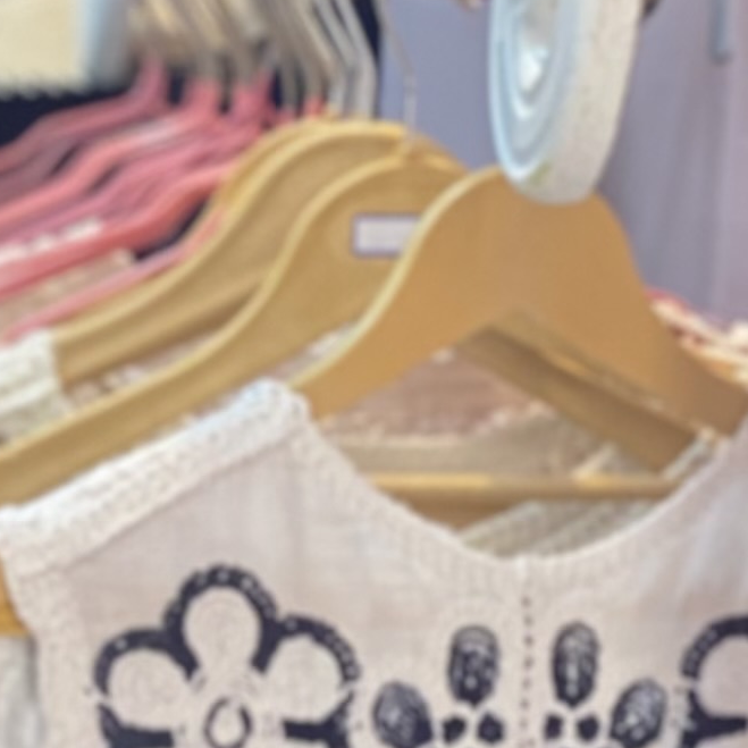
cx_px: -914
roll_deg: -3.2
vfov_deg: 6.2
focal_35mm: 281
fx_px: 6870
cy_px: 1066
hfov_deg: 6.0
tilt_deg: -7.8
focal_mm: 6
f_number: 2
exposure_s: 1/100
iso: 32
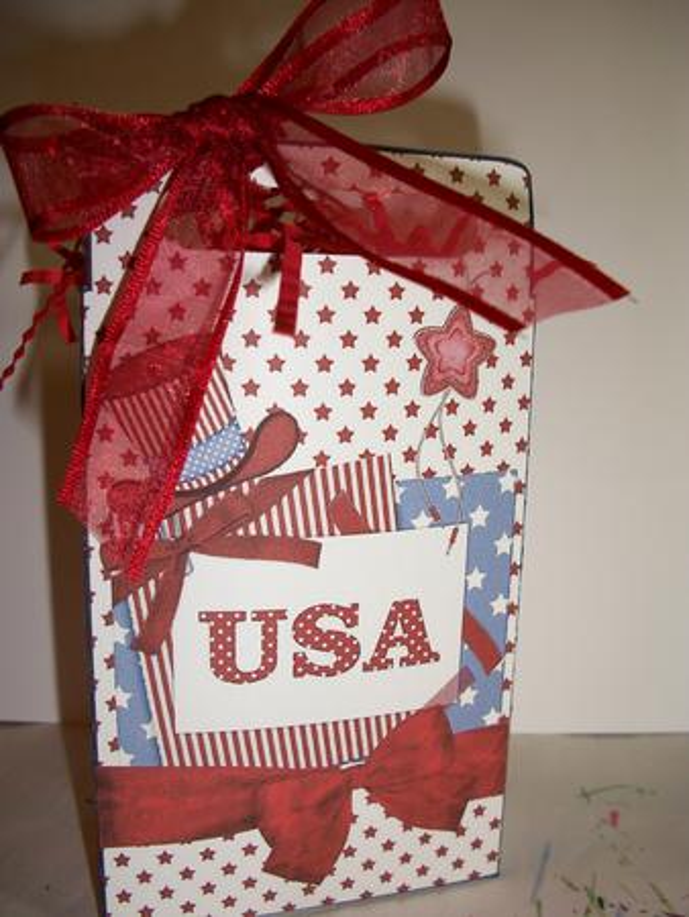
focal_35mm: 35
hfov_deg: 40.7
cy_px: 458
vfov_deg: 52.6
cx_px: 344
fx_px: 928
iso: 80
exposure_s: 1/60
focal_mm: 6.3
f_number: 3.1
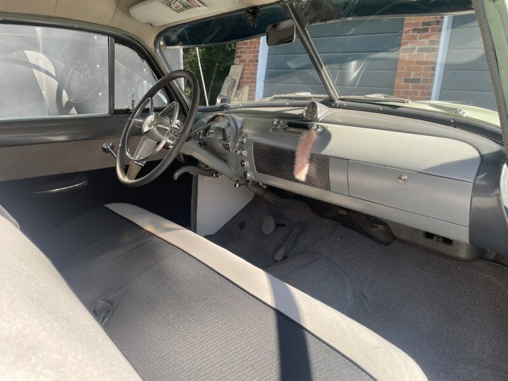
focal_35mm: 26
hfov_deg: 67.3
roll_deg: -5.7
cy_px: 190
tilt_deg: -11.6
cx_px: 254
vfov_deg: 53.1
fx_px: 382
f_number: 1.6
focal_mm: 4.2
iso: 32
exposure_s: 1/362
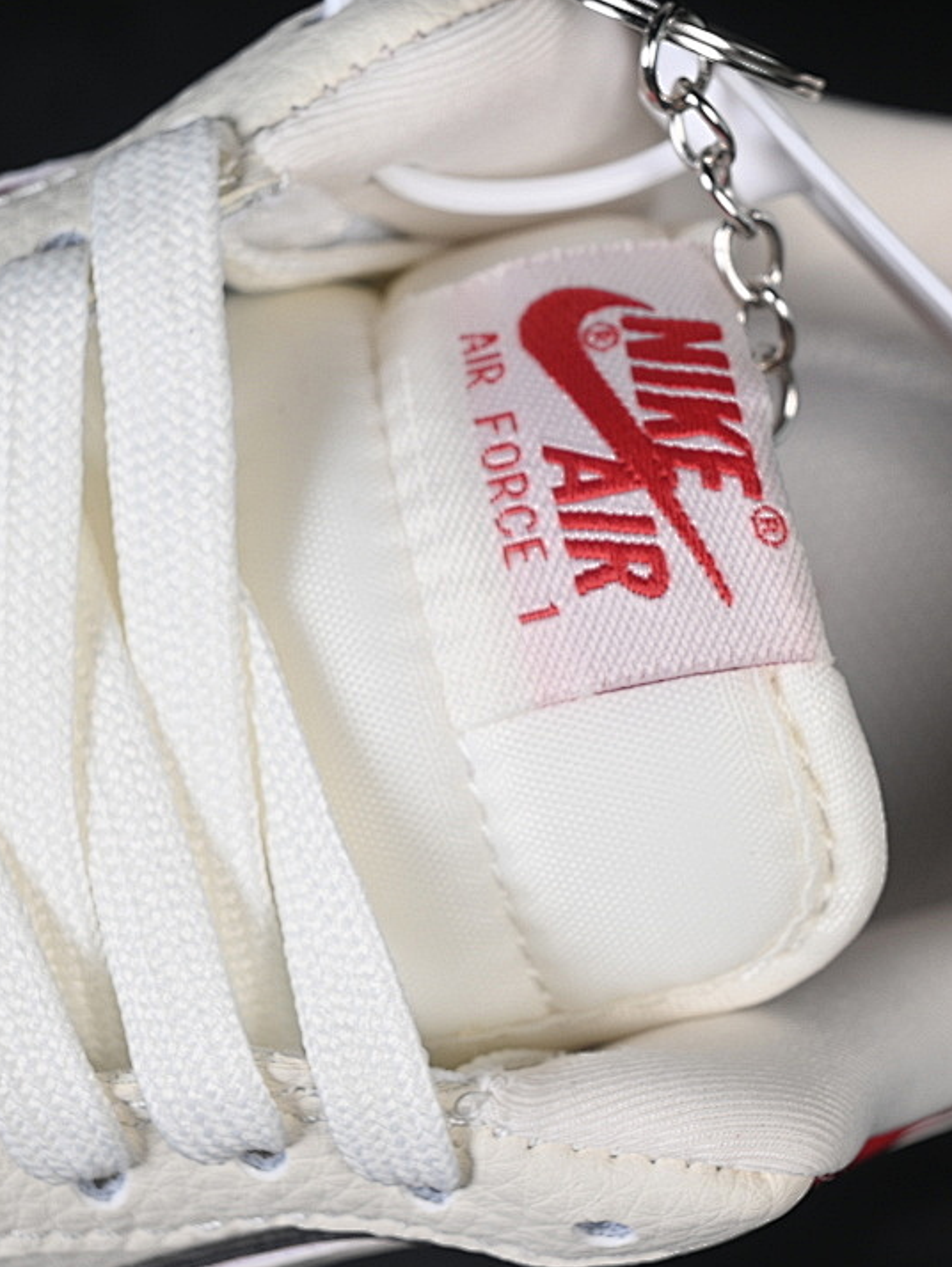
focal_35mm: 109
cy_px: 634
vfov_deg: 18.0
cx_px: 439
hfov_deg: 13.6
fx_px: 3995
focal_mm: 50
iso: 160
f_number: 7.1
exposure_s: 1/80
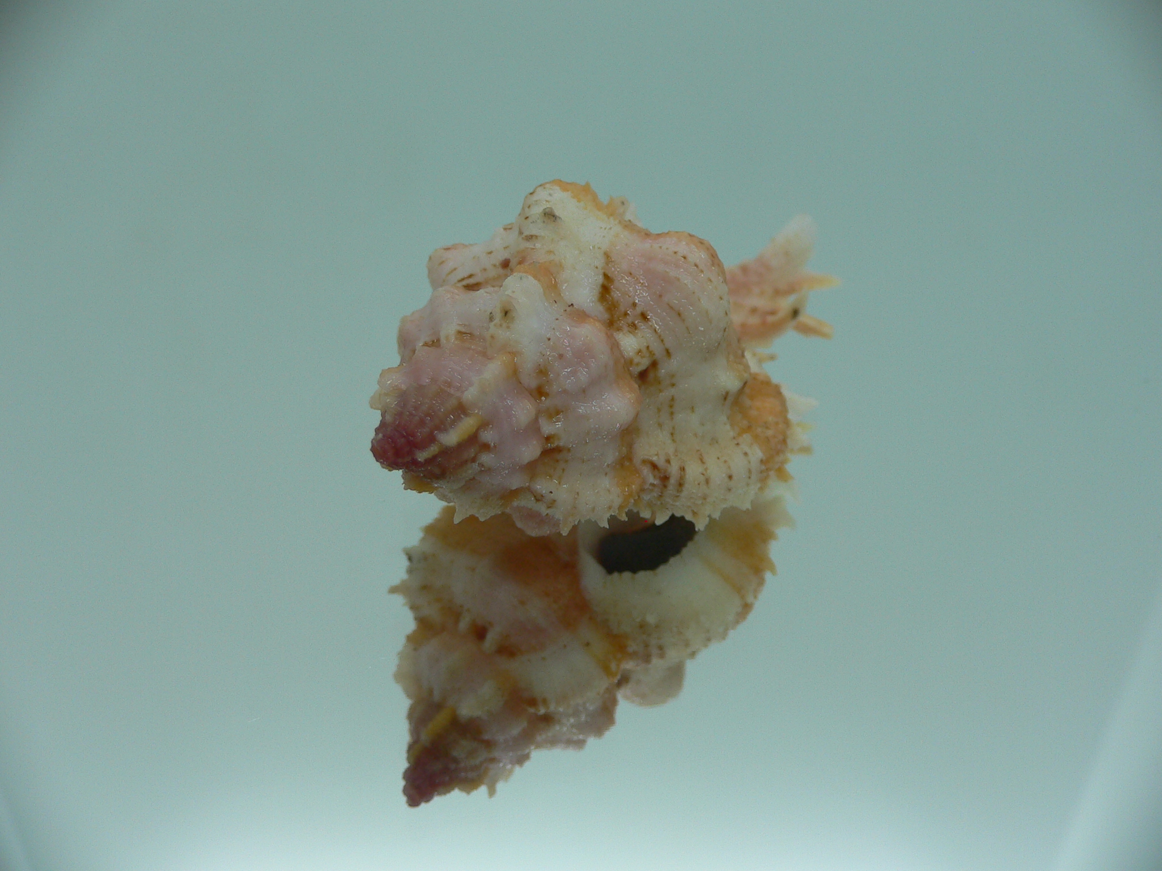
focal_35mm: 35
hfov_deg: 52.6
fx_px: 1175
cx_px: 581
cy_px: 436
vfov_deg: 40.7
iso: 80
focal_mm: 4.6
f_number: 2.8
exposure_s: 1/60
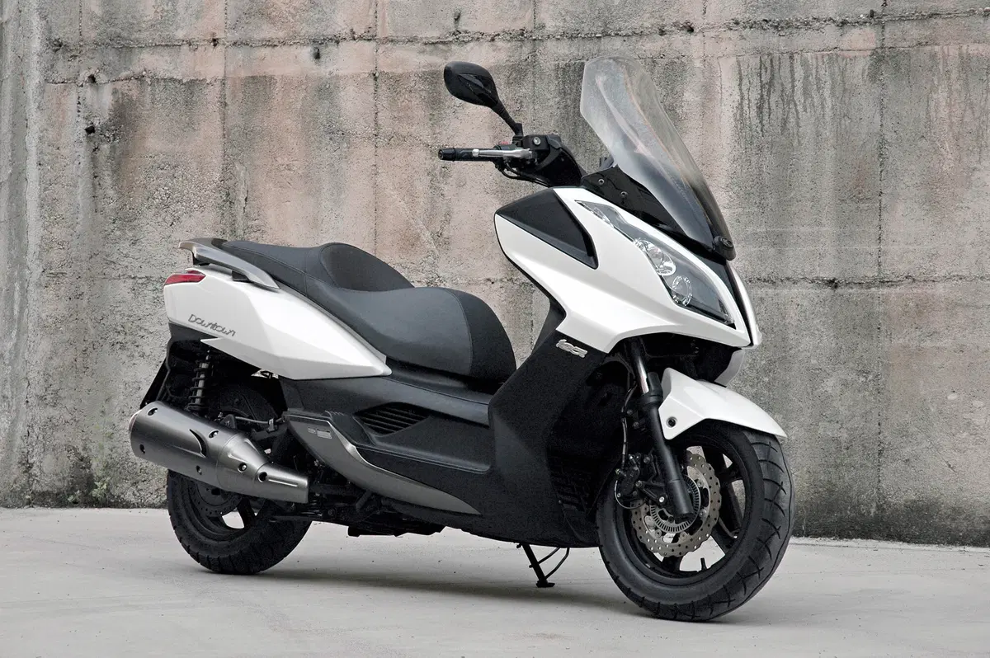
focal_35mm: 105
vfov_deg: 13.0
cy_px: 329
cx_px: 495
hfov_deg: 19.5
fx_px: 2885
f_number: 8
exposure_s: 1/250
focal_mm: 70
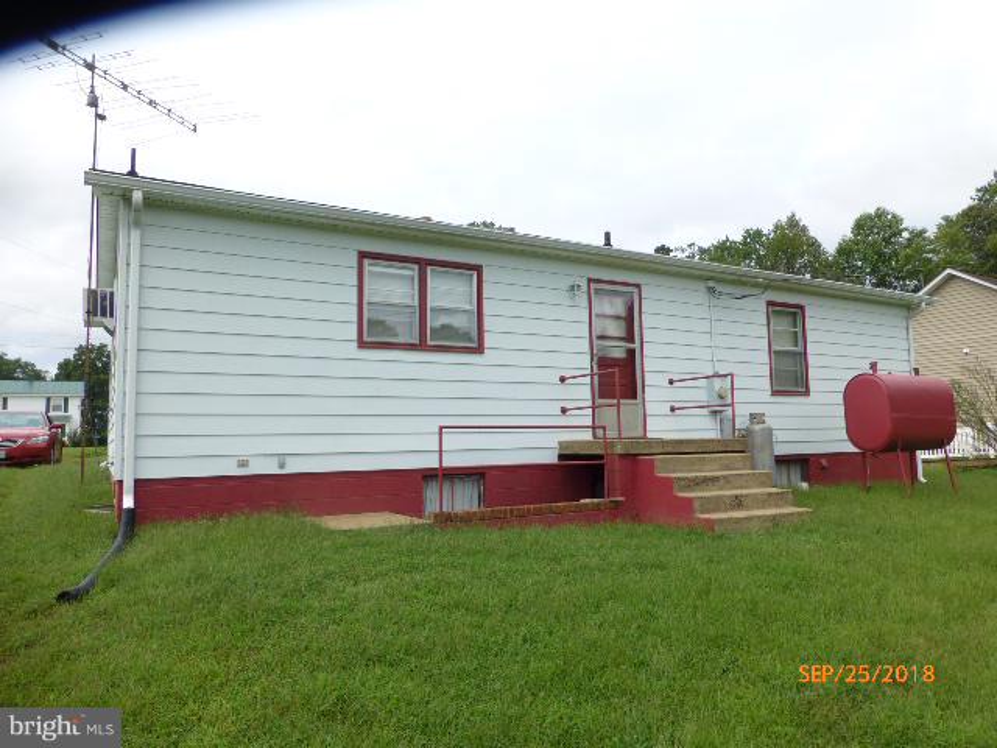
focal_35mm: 24
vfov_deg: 56.8
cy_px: 374
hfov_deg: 71.6
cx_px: 498
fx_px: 691
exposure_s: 1/640
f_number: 4
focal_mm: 4.3
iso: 100
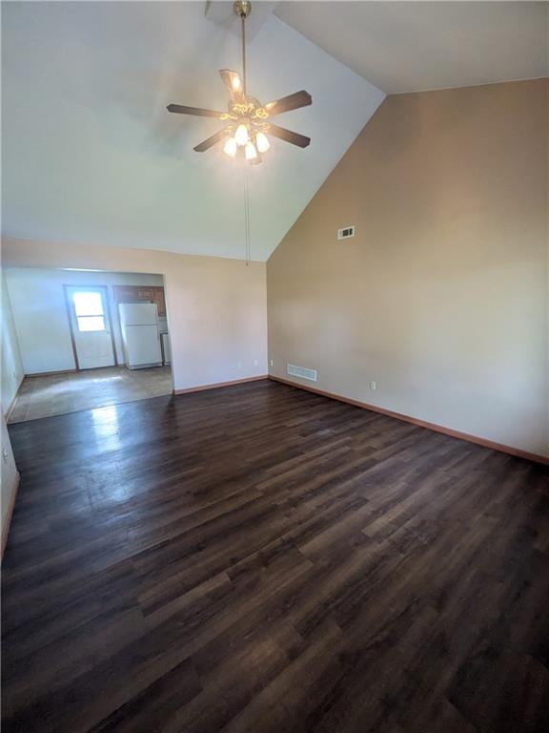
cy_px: 366
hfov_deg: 85.7
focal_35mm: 14
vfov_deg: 102.1
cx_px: 274
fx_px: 296
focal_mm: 1.83
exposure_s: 1/30
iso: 128
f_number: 2.2
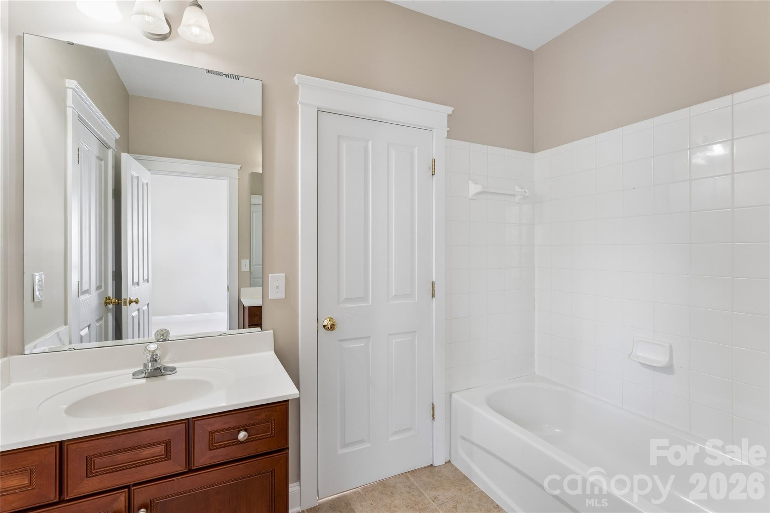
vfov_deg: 73.4
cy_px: 256
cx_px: 385
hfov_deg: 96.4
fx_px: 344
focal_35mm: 16
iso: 400
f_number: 13
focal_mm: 16.1
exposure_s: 1/2
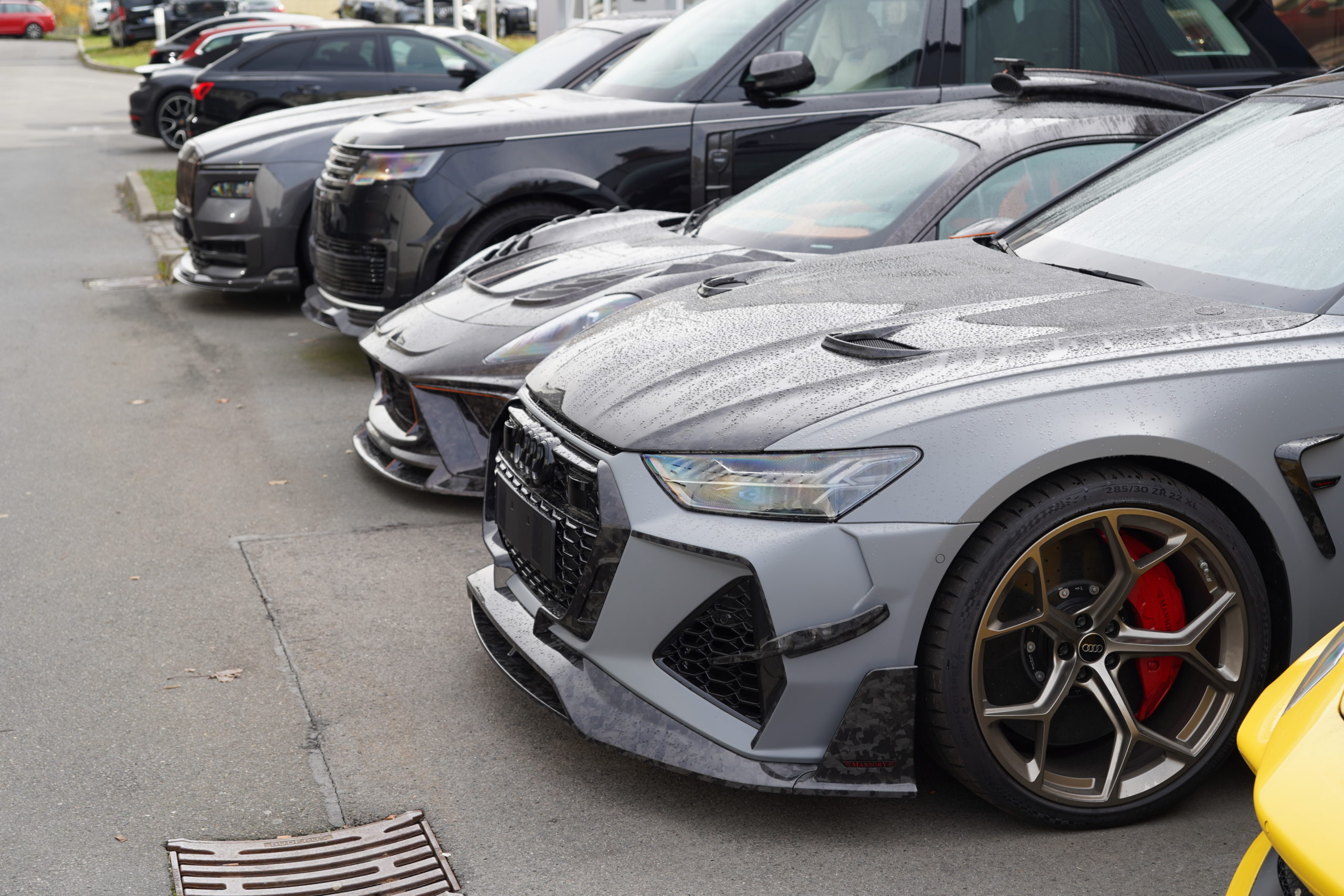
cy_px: 448
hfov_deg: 33.4
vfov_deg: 22.6
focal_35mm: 60
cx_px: 672
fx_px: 2240
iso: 100
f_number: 5.6
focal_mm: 60
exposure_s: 1/60
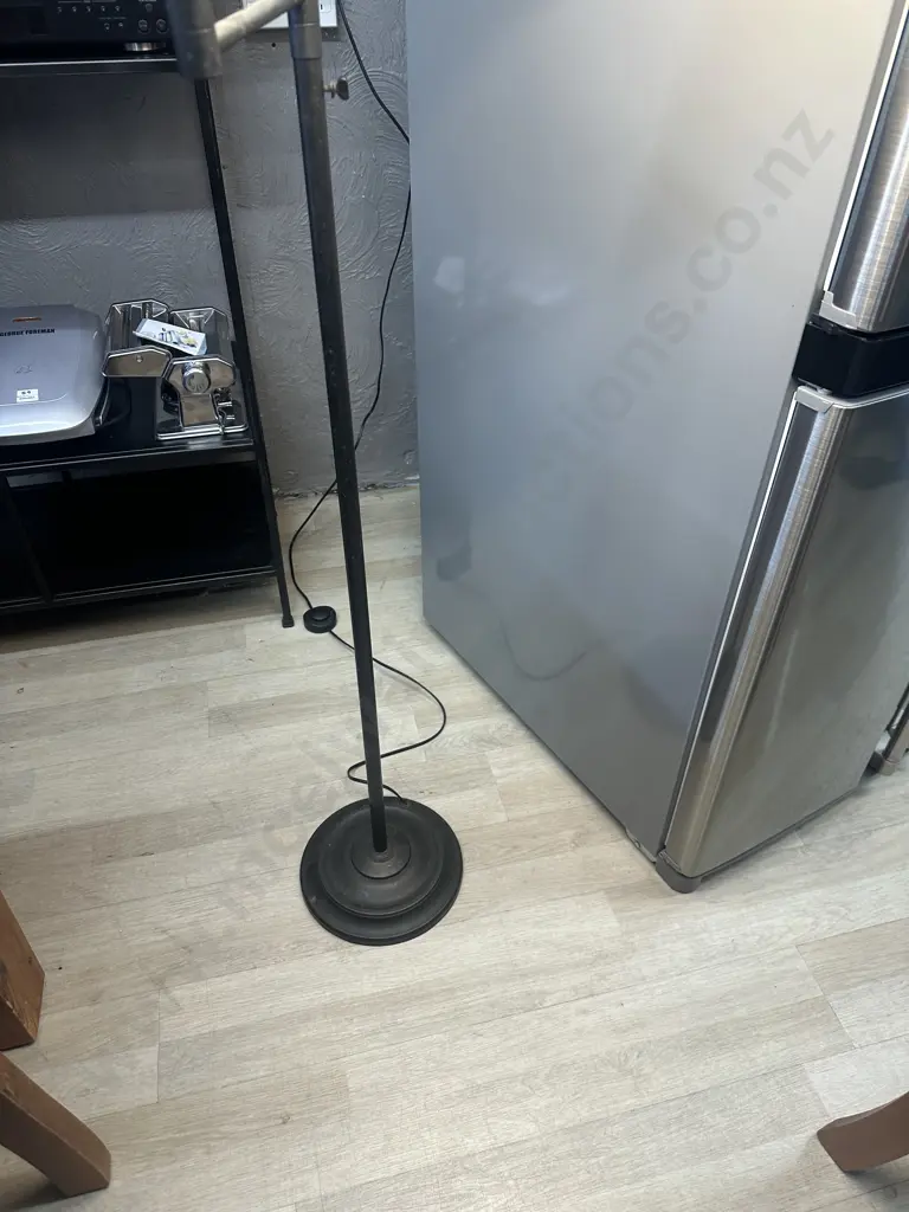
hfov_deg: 56.8
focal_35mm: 24
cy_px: 606
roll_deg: +0.9
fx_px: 840
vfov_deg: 71.6
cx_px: 454
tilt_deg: -39.9
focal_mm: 6.86
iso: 125
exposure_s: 1/50
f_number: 1.78
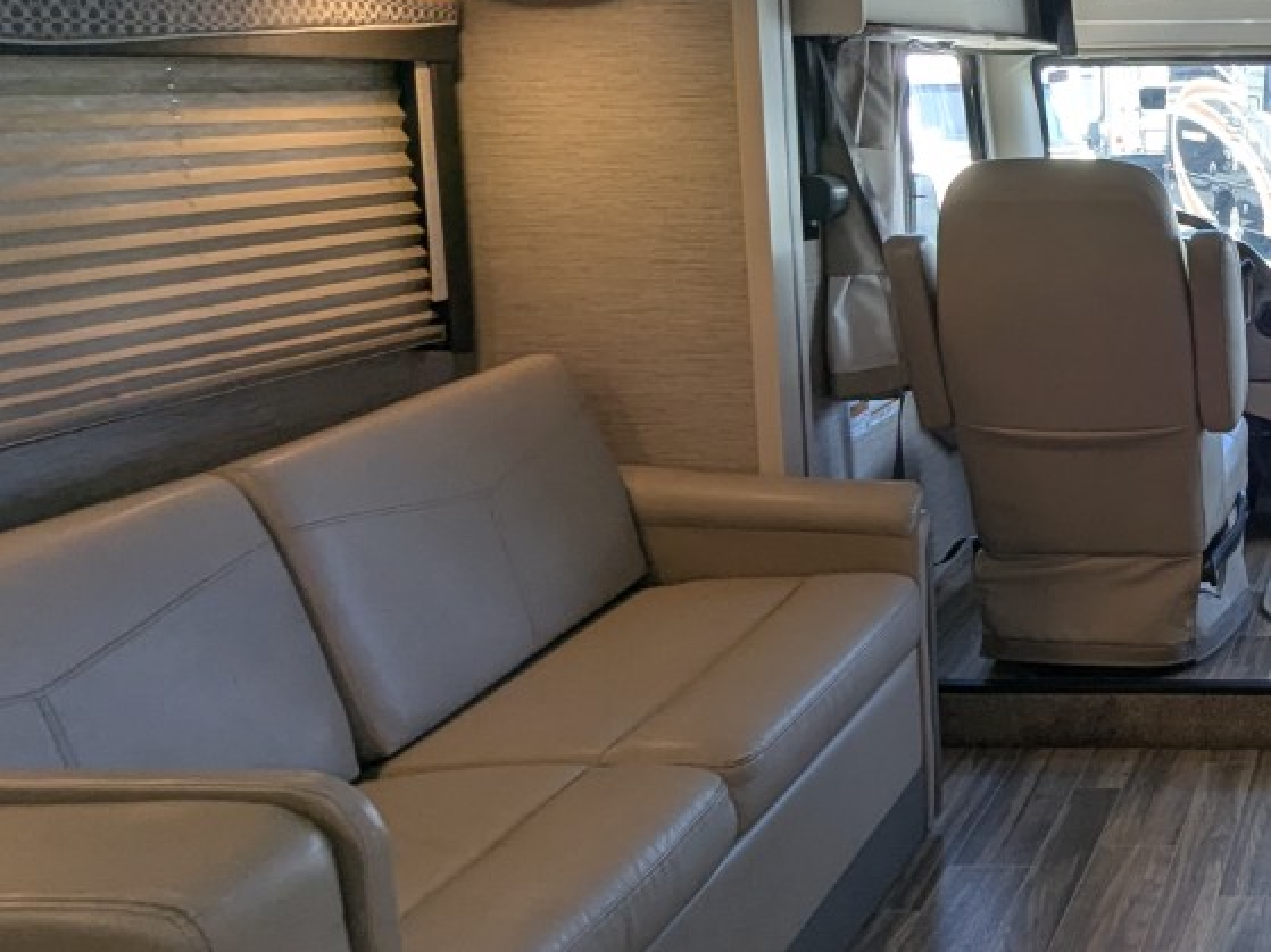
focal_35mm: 40
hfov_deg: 38.5
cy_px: 273
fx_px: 1468
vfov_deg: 35.4
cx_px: 1404
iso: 78
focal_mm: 2.35
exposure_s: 1/103
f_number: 2.2
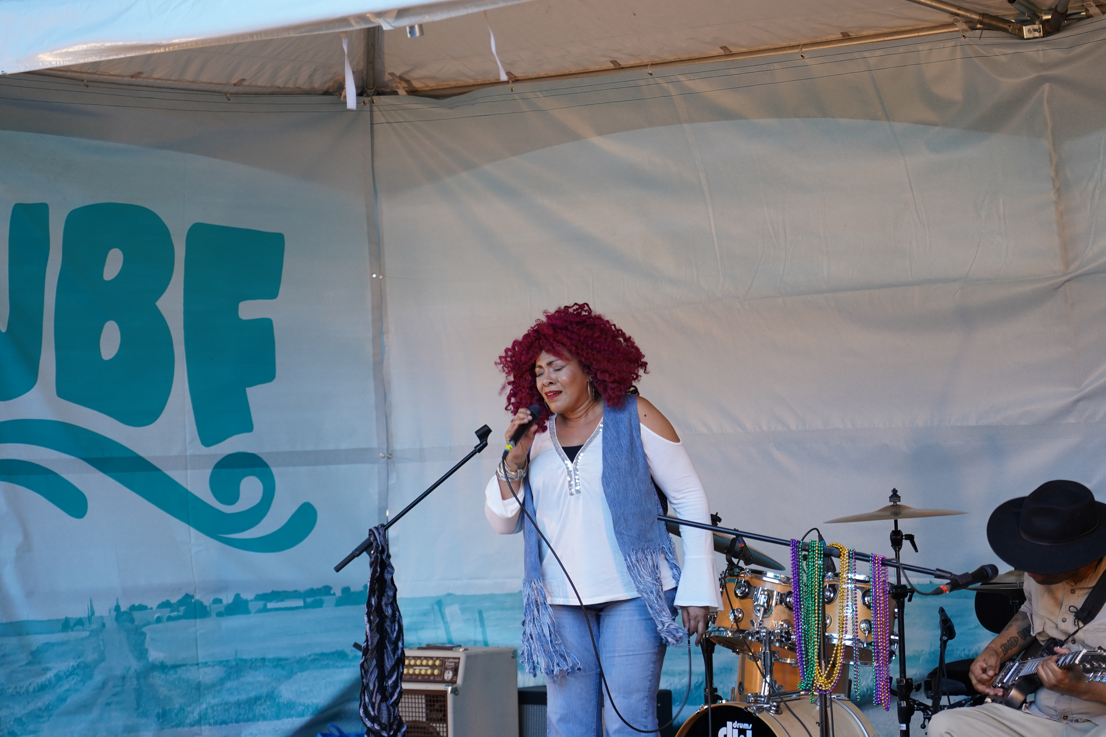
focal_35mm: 105
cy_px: 368
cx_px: 553
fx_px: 3226
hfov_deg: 19.5
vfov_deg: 13.0
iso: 500
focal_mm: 105
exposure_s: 1/160
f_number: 4
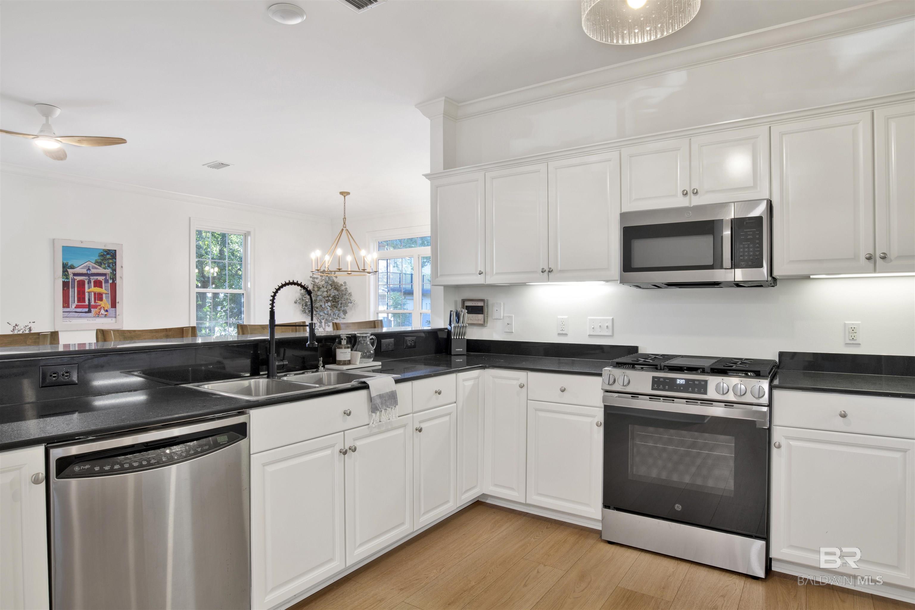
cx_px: 458
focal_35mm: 20
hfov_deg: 84.0
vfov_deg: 61.9
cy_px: 305
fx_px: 508
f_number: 11
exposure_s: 1
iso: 200
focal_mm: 20
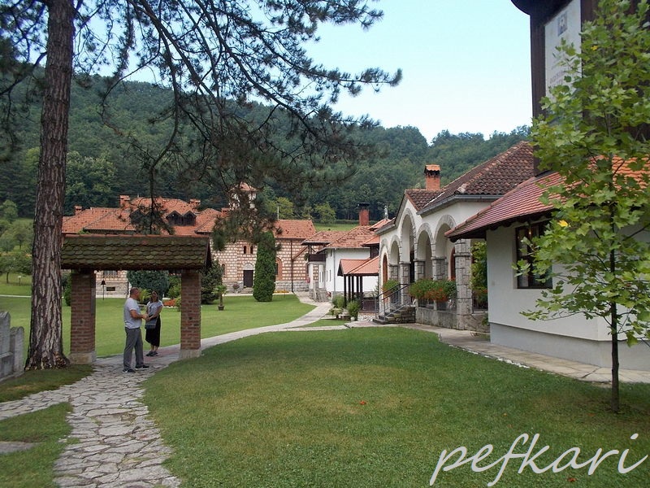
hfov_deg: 61.7
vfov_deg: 48.2
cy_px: 244
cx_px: 325
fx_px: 545
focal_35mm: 29
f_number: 3.3
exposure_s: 1/250
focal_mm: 4.1
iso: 125
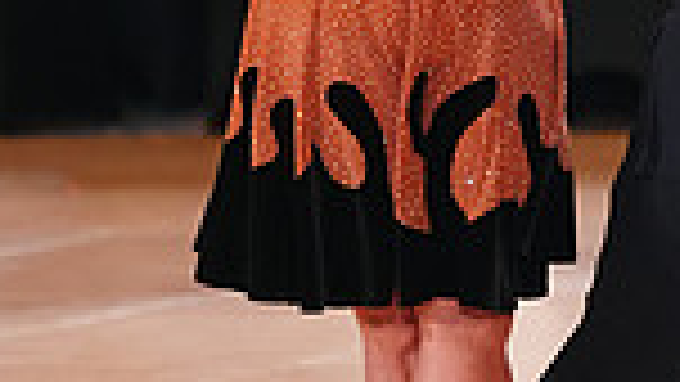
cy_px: -171
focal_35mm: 472
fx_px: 8512
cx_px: 637
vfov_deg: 2.6
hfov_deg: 4.6
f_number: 2.8
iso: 3200
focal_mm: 117
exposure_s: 1/640
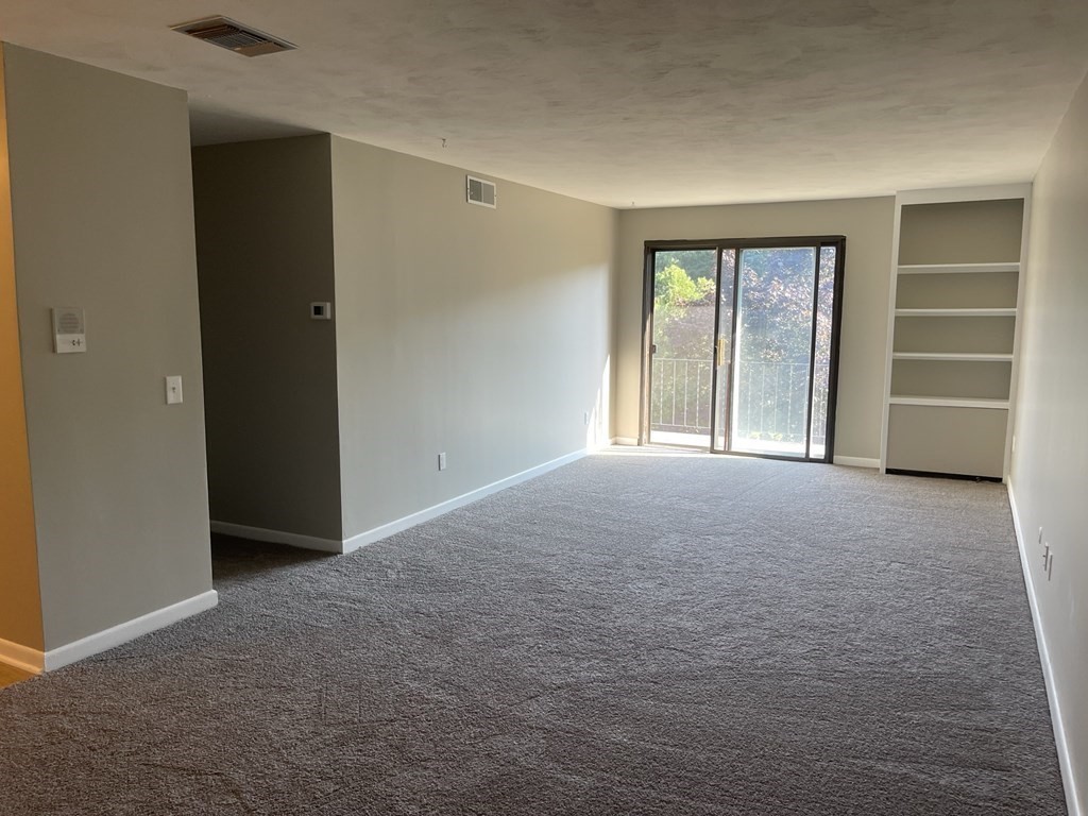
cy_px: 408
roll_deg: -1.0
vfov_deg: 53.1
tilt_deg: -8.6
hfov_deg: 67.3
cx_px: 544
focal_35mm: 26
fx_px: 817
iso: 80
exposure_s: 1/120
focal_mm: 5.1
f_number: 1.6
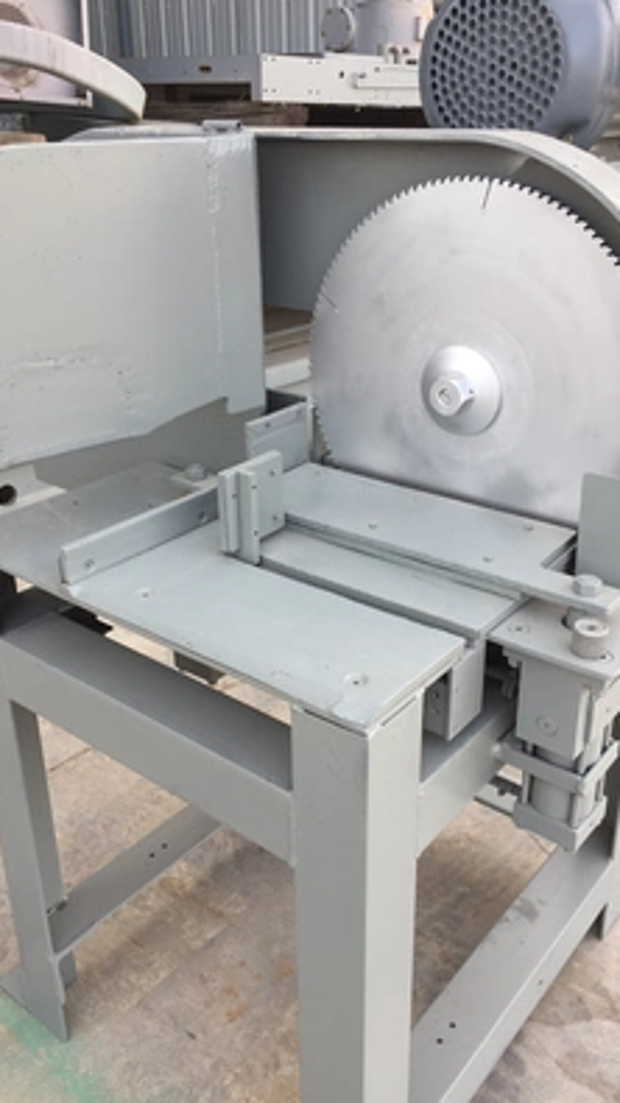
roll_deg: -0.1
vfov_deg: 61.0
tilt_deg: -24.5
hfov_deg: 36.7
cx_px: 321
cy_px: 550
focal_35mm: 32
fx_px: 936
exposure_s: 1/221
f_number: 2.2
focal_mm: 4.15
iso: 32
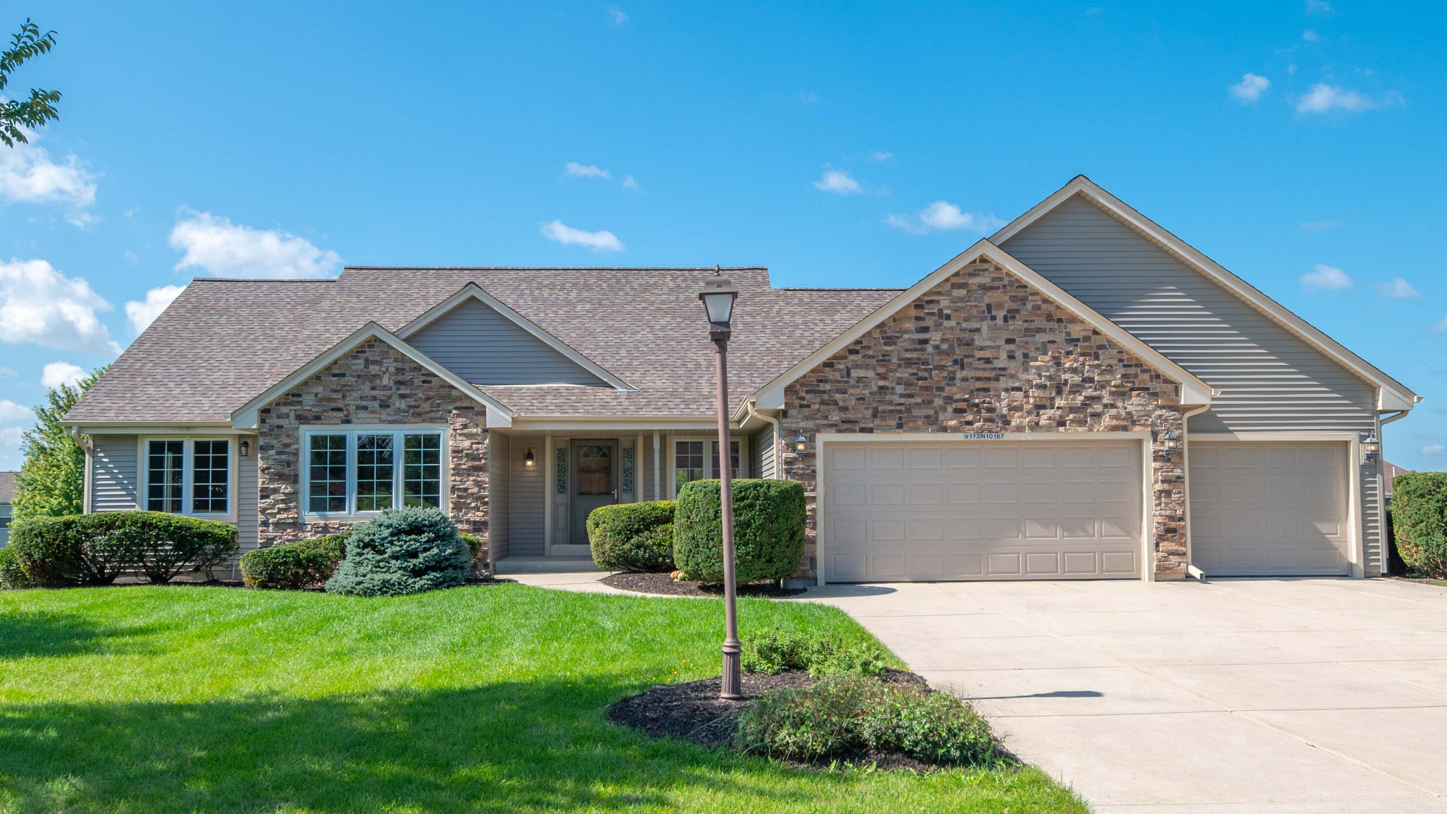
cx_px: 726
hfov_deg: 59.5
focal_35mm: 33
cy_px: 421
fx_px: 1266
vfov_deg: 35.6
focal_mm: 21
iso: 320
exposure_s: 1/640
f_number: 8
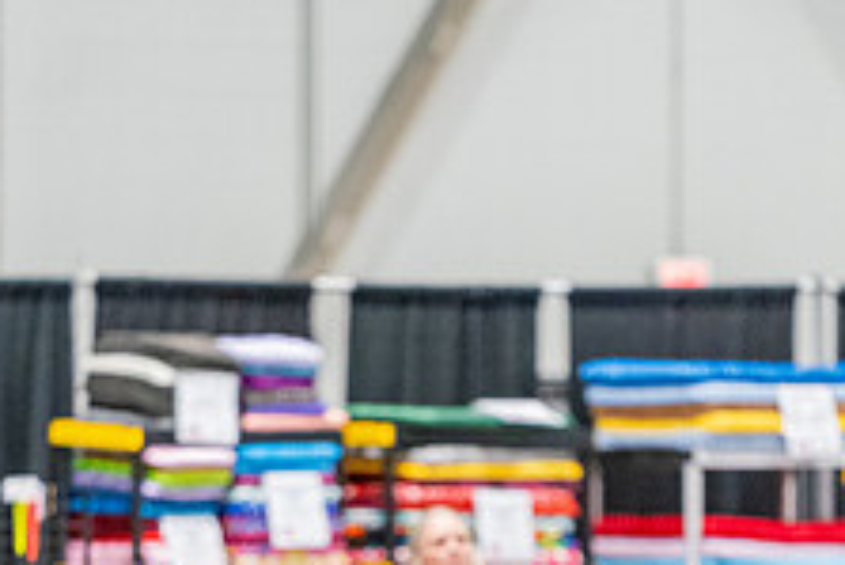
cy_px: 719
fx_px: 12237
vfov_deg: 2.6
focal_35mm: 521
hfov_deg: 4.0
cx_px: 440
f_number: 2.8
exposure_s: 1/250
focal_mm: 200
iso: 6400
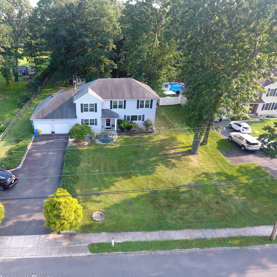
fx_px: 226
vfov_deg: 62.9
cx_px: 97
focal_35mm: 25
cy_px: 143
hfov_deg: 61.7
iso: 100
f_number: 2.8
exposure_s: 1/100
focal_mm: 3.61
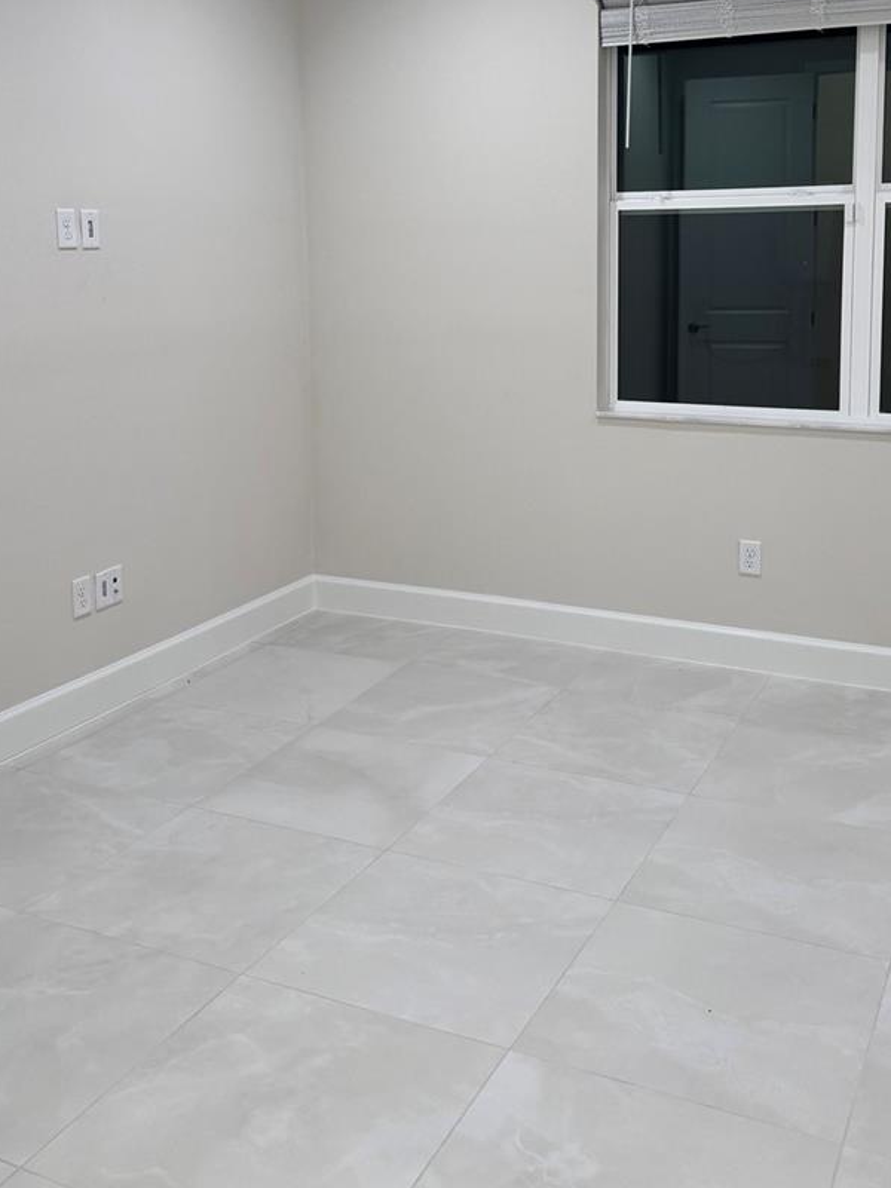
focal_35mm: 36
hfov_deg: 39.6
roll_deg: -0.5
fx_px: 1235
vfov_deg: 50.2
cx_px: 492
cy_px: 368
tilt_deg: -4.4
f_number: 1.78
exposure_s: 1/120
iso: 160
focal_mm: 6.76
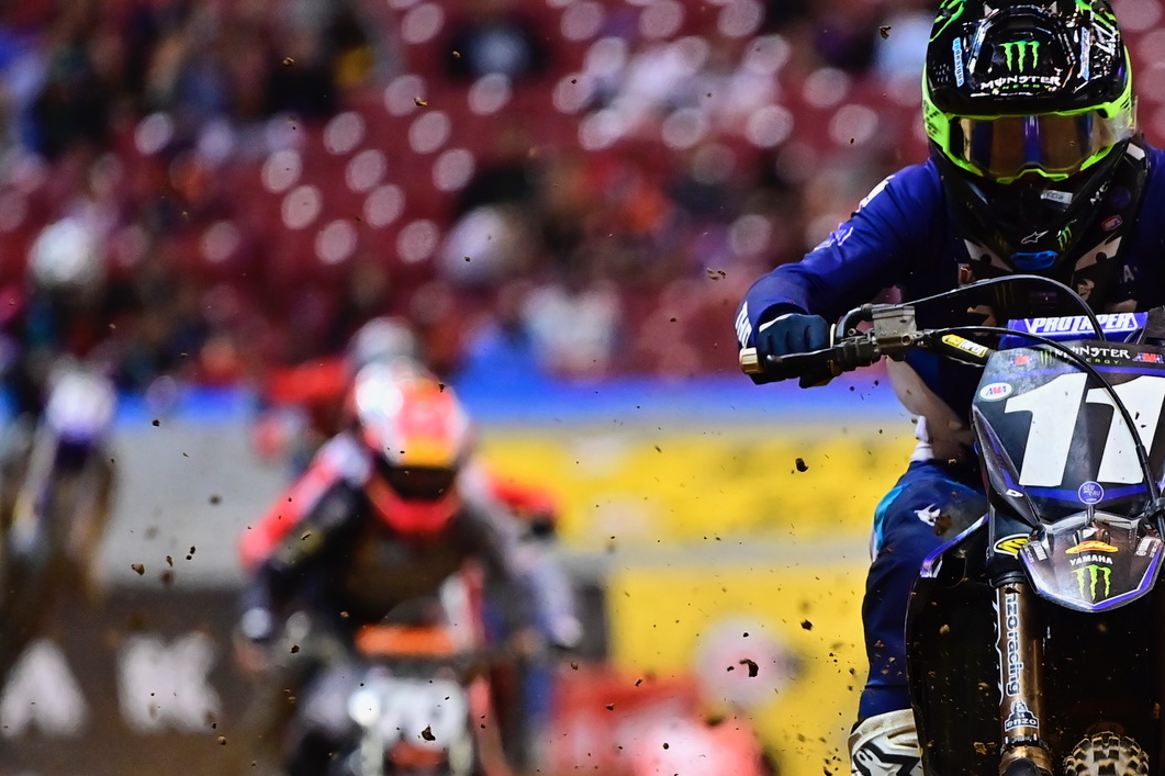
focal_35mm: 652
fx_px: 21095
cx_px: 1108
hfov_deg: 3.2
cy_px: 643
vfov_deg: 2.1
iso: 3600
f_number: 4
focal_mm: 300
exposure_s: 1/1000
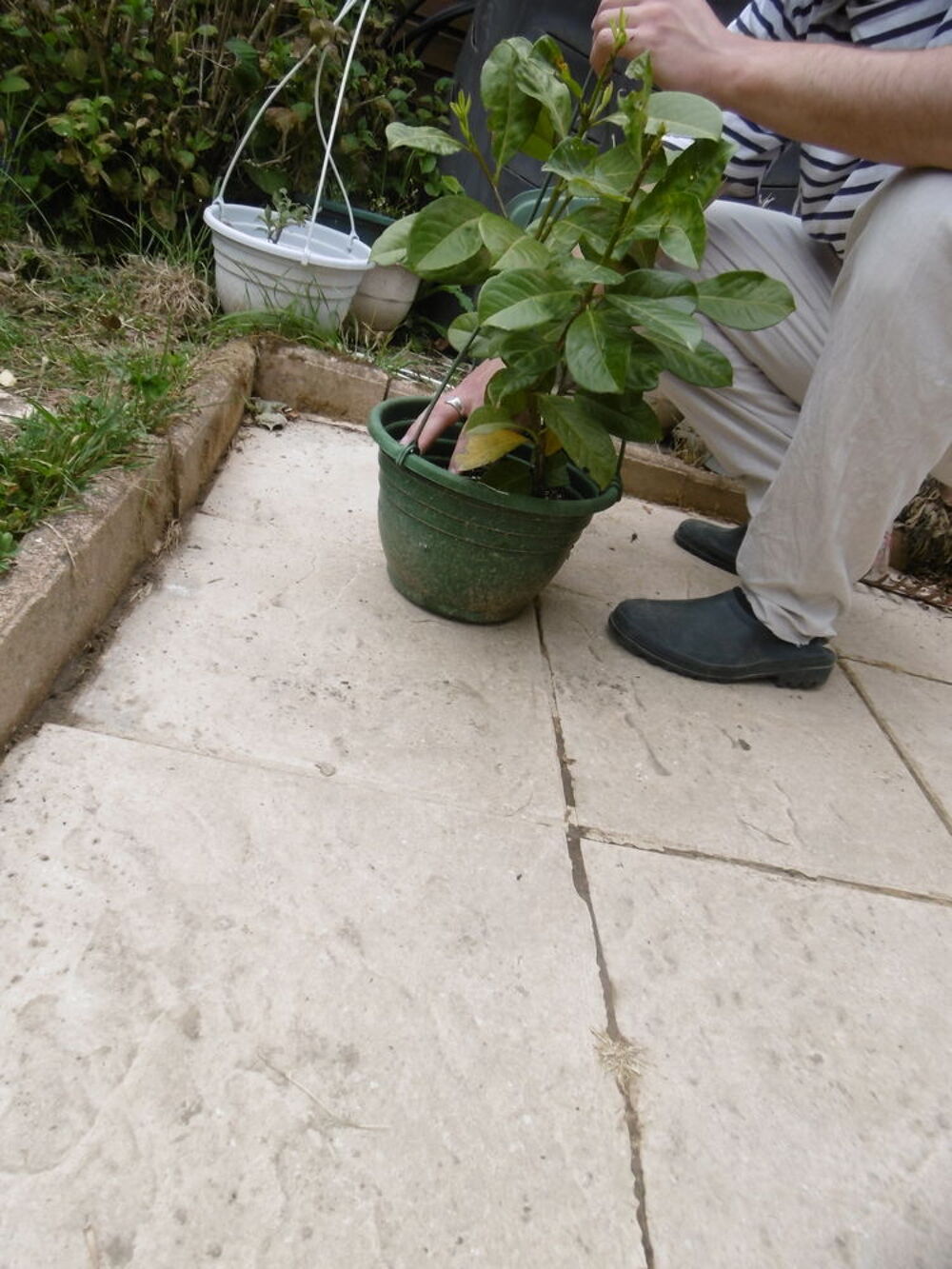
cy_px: 634
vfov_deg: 71.6
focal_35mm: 24
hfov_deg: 56.8
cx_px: 476
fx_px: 880
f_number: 3.1
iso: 100
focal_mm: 4.3
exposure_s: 1/500
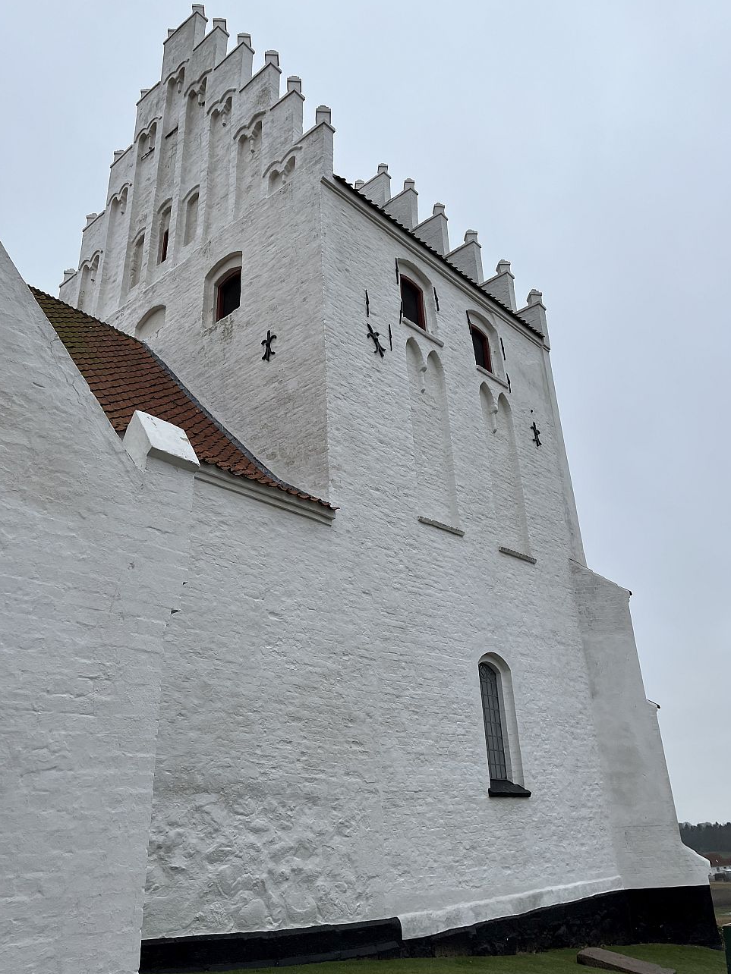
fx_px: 760
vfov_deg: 65.3
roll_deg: +3.4
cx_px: 373
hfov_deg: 51.4
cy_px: 499
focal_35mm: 27
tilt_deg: +24.1
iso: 50
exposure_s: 1/1748
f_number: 1.6
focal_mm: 5.1
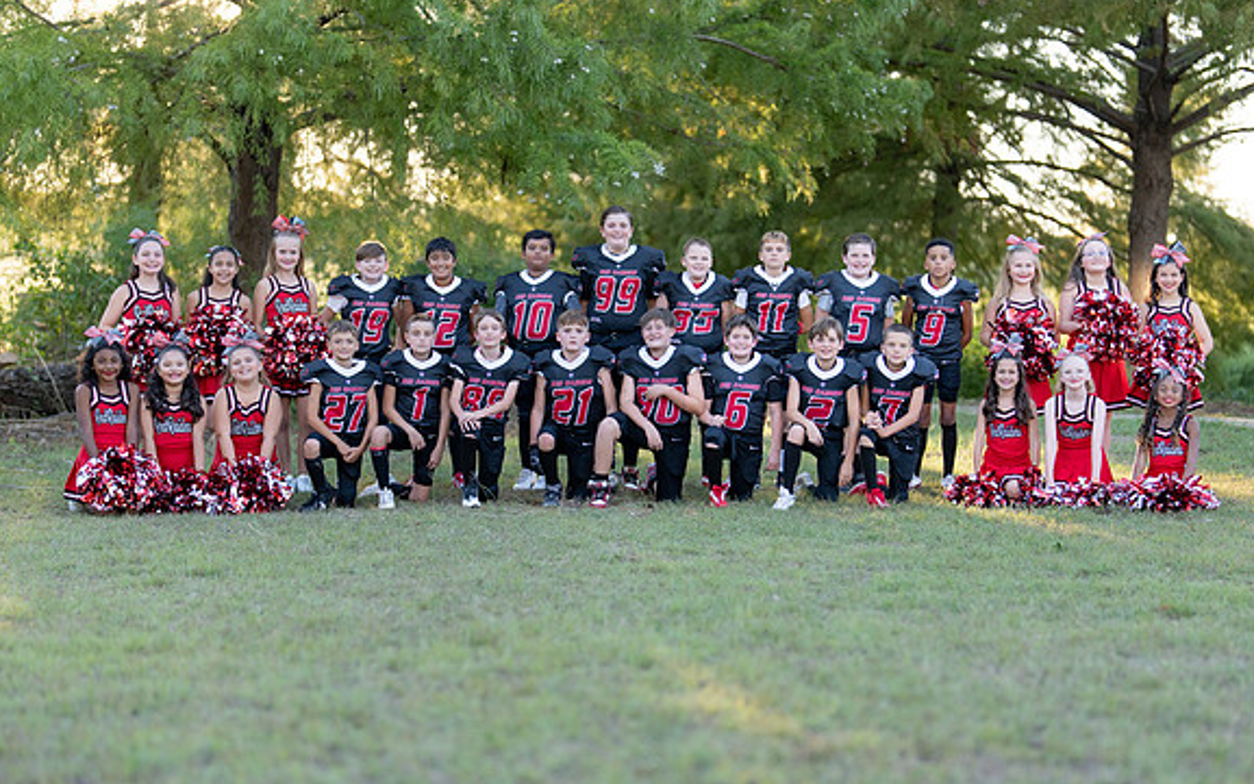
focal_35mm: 70
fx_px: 2393
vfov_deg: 18.6
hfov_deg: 29.4
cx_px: 642
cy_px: 393
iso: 200
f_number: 1.2
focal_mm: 50
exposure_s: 1/1250
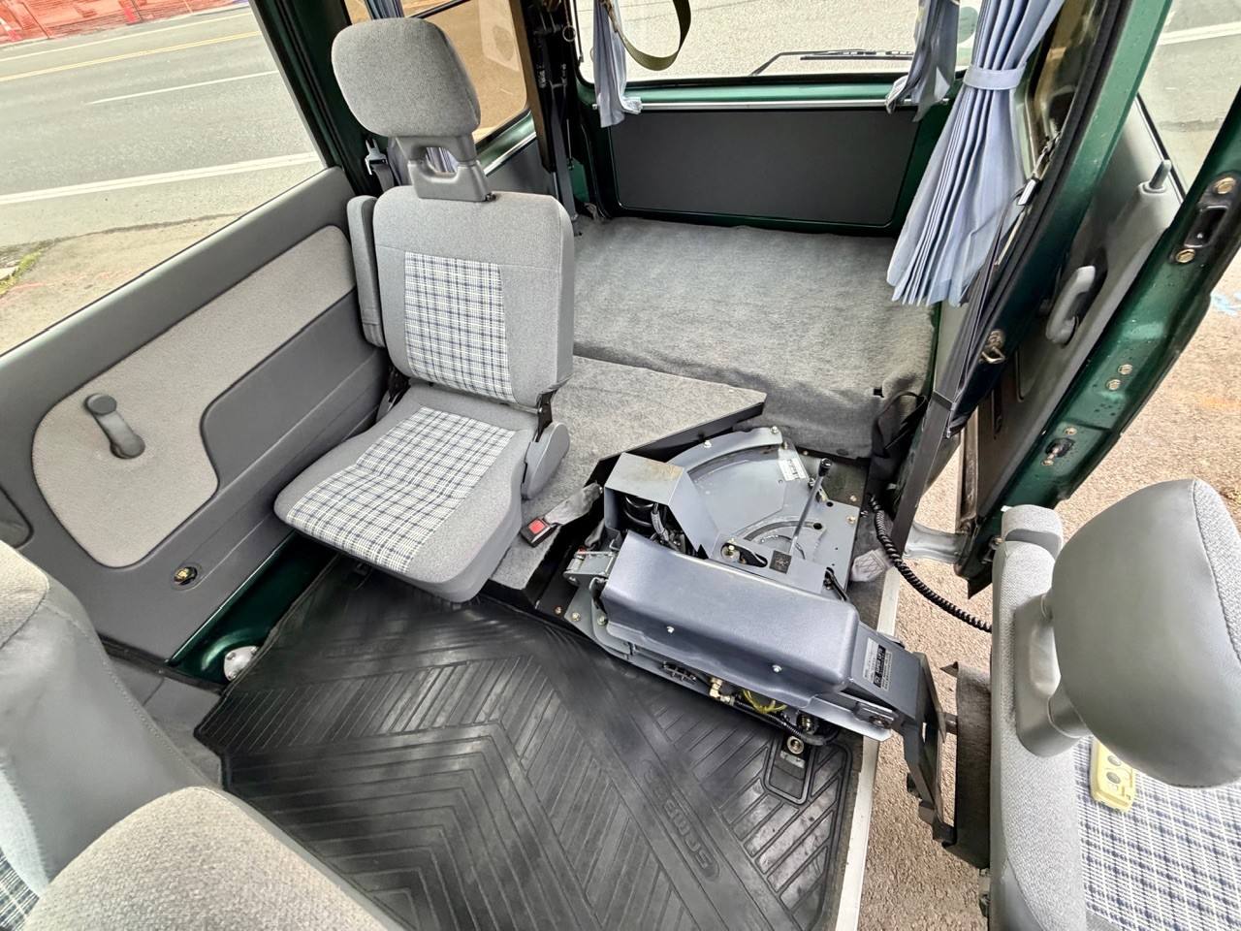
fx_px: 502
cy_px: 466
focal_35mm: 14
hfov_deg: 102.1
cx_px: 620
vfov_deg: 85.7
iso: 320
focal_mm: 2.22
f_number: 2.2
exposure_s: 1/64
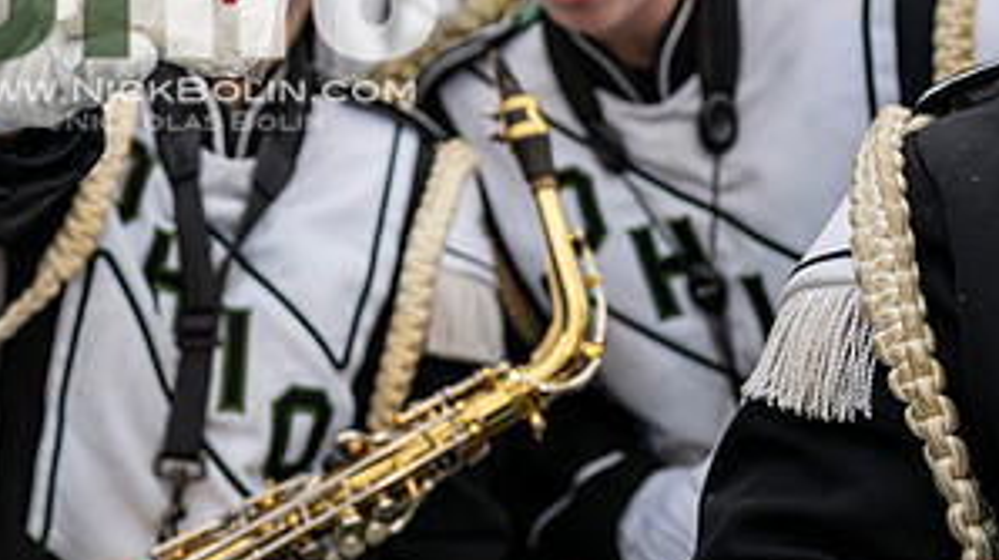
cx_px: 184
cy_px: -29
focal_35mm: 49
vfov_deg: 23.1
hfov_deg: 40.2
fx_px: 1297
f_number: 2.8
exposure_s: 1/500
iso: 160
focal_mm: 24
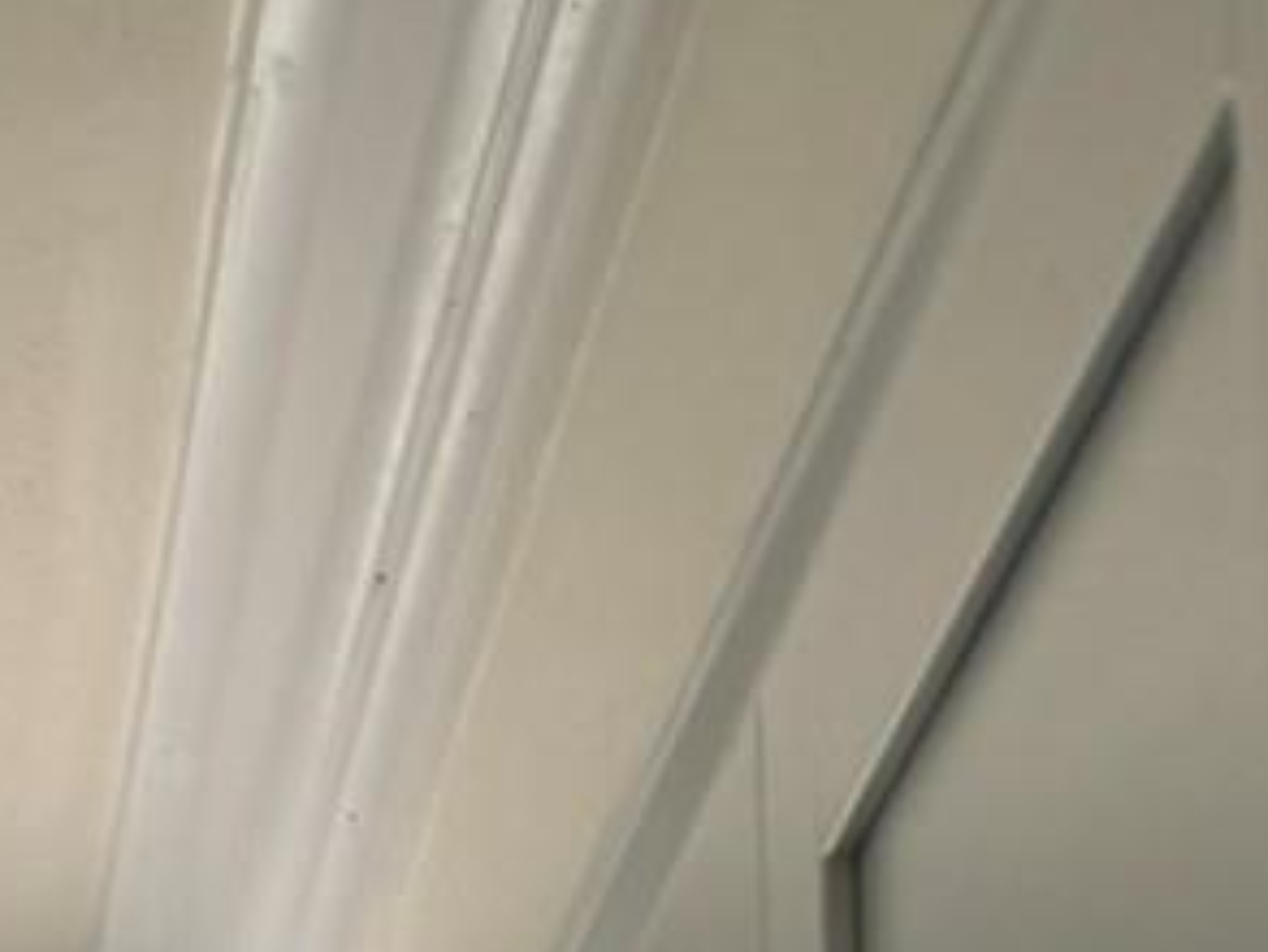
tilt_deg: +4.4
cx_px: -1506
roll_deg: -1.5
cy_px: 2350
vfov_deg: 9.8
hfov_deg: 12.6
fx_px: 4801
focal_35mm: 131
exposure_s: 1/277
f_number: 1.78
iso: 80
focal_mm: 6.76
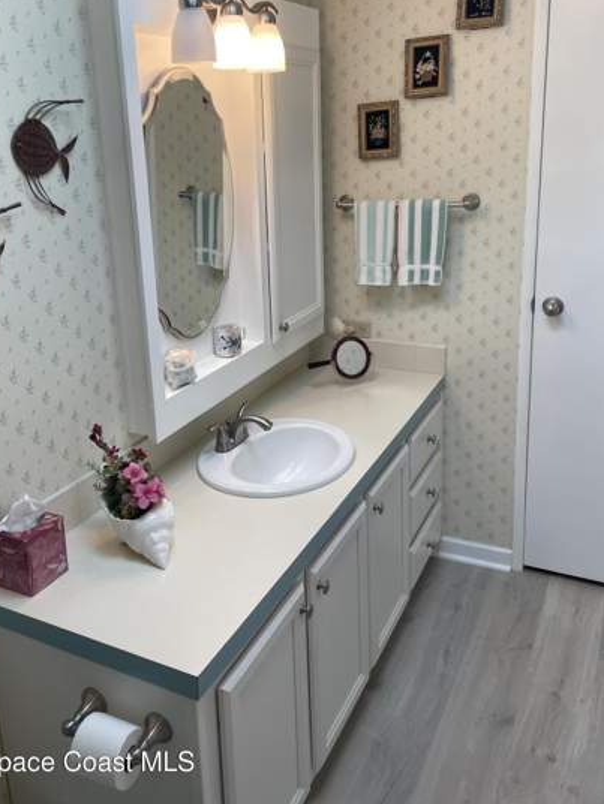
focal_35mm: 31
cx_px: 249
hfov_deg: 45.3
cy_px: 326
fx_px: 721
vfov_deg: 57.9
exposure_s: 1/127
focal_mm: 4.2
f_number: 1.6
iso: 32
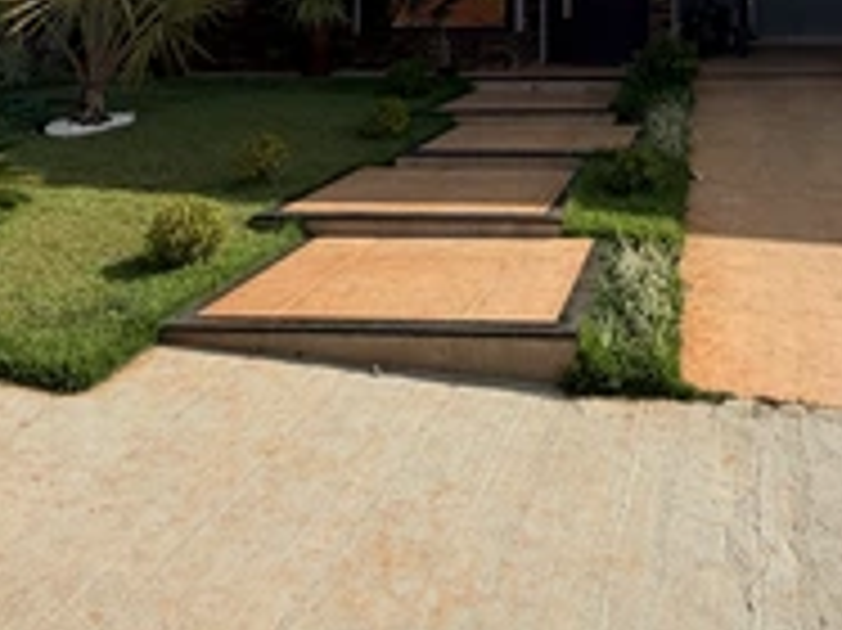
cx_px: 626
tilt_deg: +7.5
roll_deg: +0.5
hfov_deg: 49.4
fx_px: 875
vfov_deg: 32.3
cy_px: -140
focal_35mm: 36
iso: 20
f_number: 2.2
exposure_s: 1/1125
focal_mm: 2.22
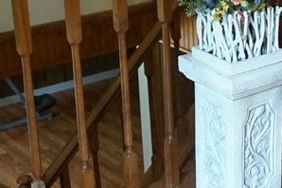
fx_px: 898
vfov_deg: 11.9
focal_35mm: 115
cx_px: 280
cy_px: 42
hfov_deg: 17.4
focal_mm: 21
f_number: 4
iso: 3200
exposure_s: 1/160
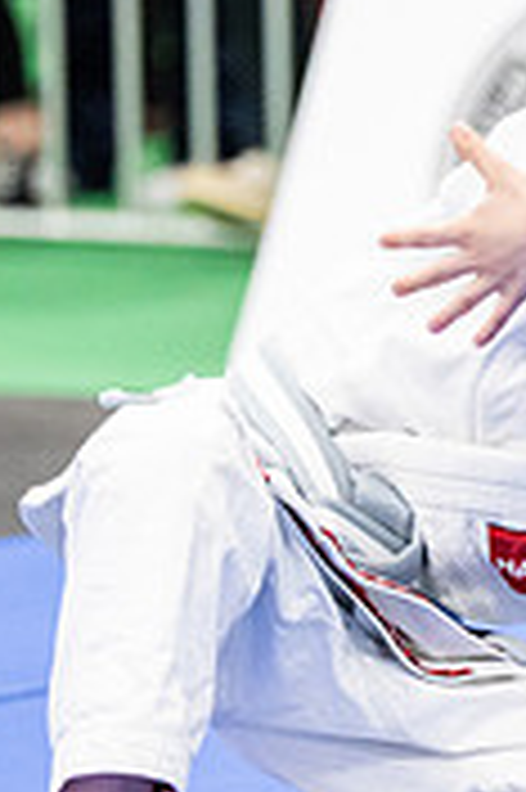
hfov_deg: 3.0
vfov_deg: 4.6
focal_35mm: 451
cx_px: 989
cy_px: 313
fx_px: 9903
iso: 6400
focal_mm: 137
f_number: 2.8
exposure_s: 1/500
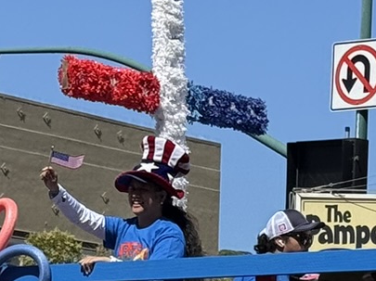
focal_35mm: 243
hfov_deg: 8.1
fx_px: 2637
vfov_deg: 6.1
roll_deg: -1.5
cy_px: 334
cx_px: 430
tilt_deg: +4.5
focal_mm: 6.76
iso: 64
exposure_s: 1/6024
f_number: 1.78
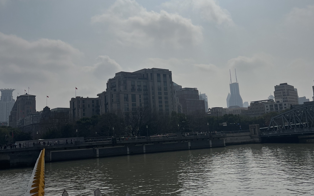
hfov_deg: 52.8
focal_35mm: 37
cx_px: 157
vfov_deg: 34.2
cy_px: 73
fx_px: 317
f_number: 1.6
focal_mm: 5.1
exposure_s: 1/25000
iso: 40
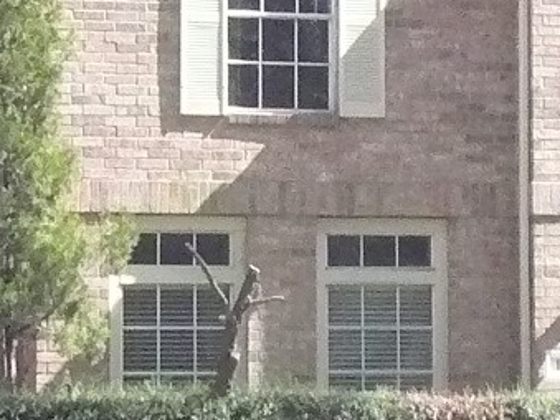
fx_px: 3914
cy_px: -76
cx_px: 415
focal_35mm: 242
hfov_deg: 8.2
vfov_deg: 6.1
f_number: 10
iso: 400
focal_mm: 6.9
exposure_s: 1/160
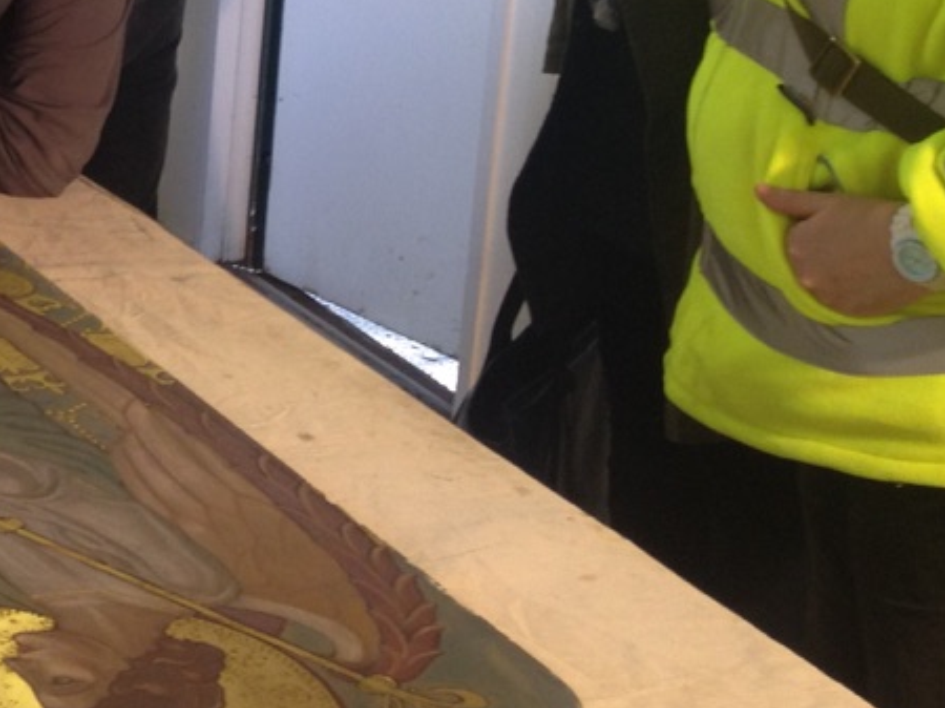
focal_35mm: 109
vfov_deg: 13.2
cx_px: -368
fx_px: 2974
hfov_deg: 16.8
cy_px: -122
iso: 50
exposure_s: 1/20
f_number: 2.4
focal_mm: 4.28
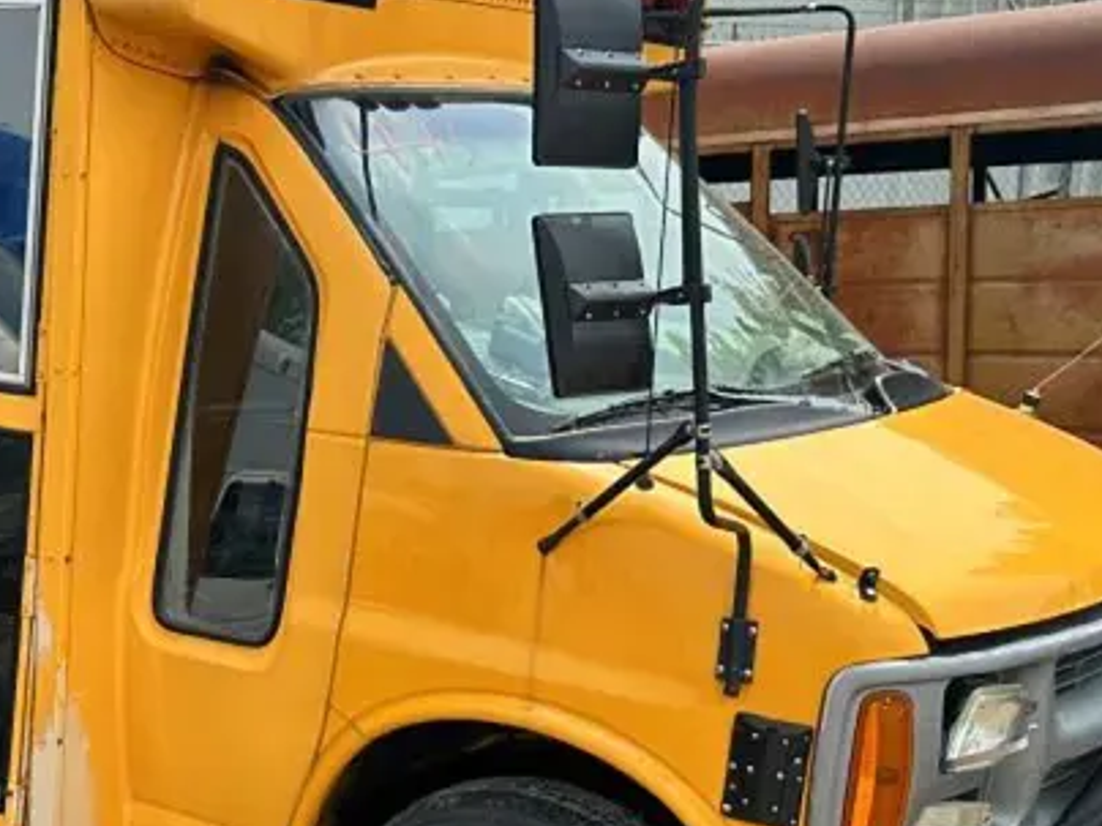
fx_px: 1815
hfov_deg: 32.0
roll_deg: +0.0
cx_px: 90
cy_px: 493
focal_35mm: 57
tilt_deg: -6.1
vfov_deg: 25.6
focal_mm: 6.86
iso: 80
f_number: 1.78
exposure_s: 1/2525
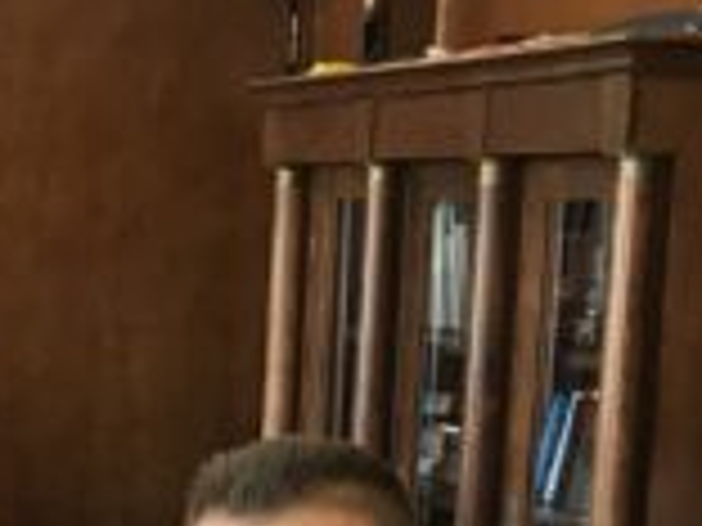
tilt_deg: -9.2
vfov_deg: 12.0
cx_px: -542
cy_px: 560
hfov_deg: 14.3
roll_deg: -1.0
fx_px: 2474
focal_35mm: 122
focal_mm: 3.99
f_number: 1.8
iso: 32
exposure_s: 1/33
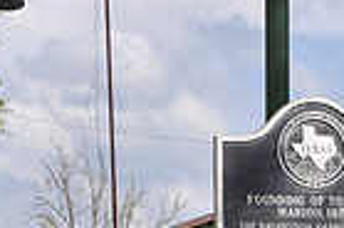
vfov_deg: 7.1
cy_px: 348
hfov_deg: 10.9
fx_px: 1792
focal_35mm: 188
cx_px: 332
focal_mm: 30
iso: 200
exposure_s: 1/200
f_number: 7.1
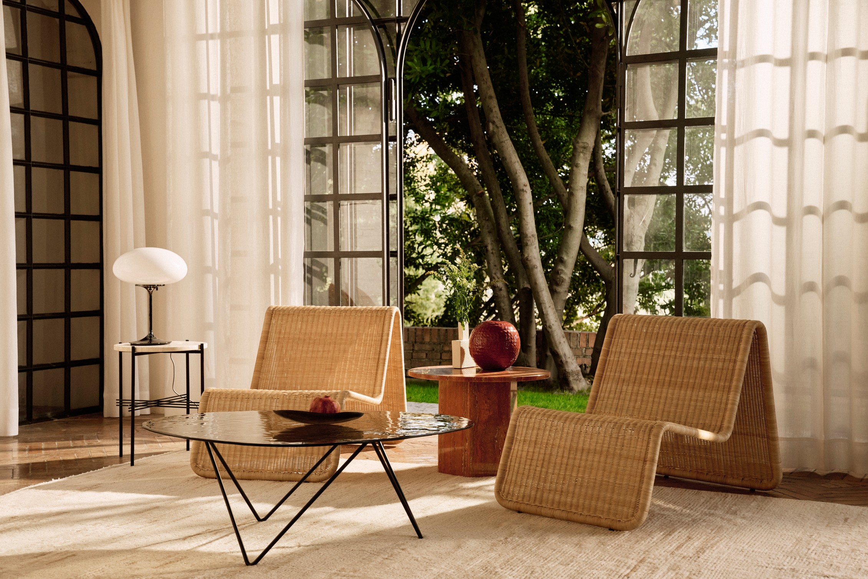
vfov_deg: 26.8
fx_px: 1215
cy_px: 290
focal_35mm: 50
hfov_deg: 39.3
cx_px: 434
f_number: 6.3
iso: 640
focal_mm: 50.4
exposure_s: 1/125
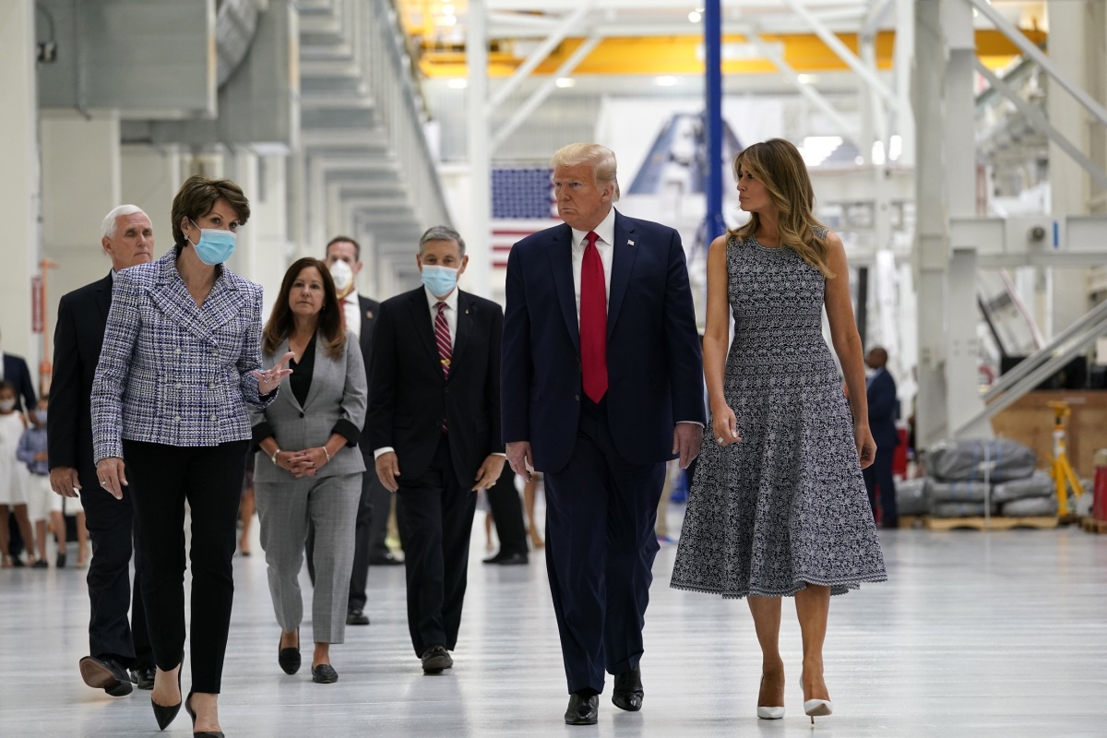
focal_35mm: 128
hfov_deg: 16.0
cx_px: 554
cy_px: 369
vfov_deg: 10.7
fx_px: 3936
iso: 2000
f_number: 4
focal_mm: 128
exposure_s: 1/400
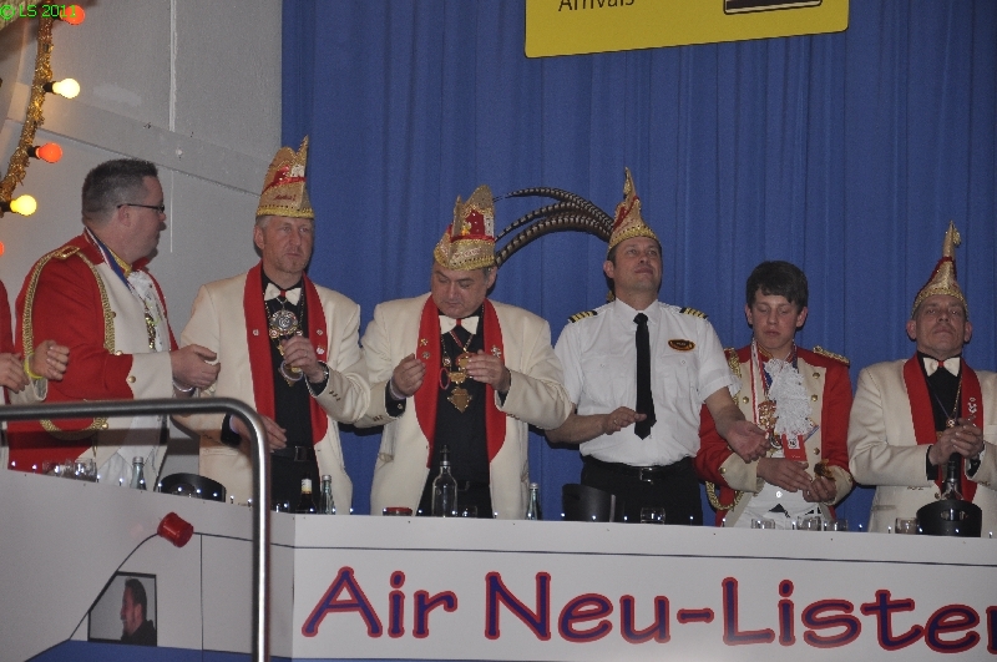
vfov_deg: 9.3
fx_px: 4065
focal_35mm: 147
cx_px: 498
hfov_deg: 14.0
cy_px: 331
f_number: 5.6
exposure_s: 1/60
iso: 400
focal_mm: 98
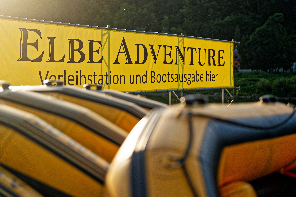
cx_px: 136
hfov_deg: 33.9
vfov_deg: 23.0
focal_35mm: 59
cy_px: 90
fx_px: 485
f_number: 1.2
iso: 200
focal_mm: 50
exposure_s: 1/12800
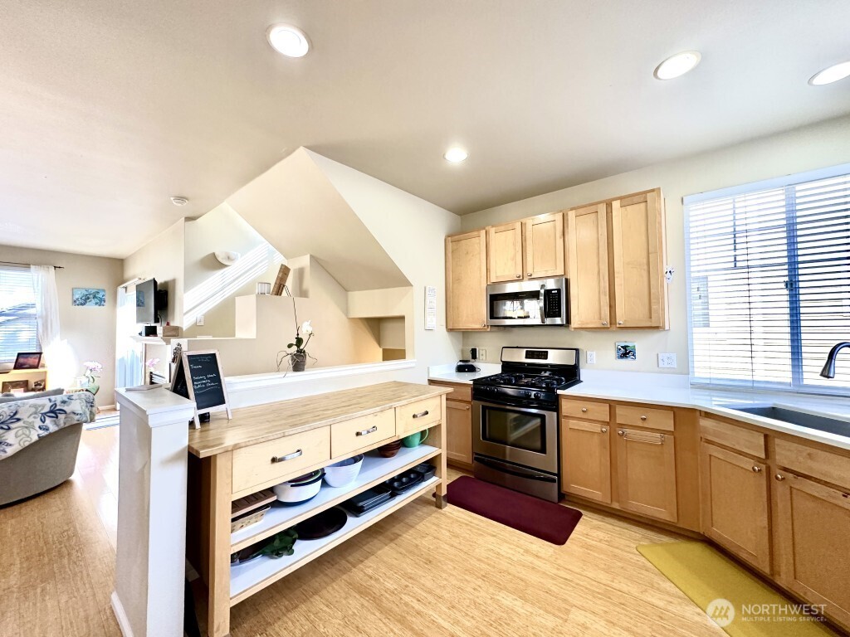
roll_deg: +0.8
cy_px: 318
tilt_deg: +2.3
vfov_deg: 85.7
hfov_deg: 102.1
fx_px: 344
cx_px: 425
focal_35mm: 14
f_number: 2.2
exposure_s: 1/120
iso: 250
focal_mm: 2.22
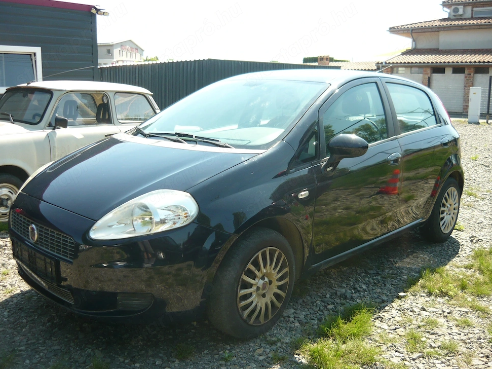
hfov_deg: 54.0
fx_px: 483
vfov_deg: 41.8
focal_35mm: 34
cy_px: 182
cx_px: 246
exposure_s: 1/400
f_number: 2.8
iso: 100
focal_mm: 5.5
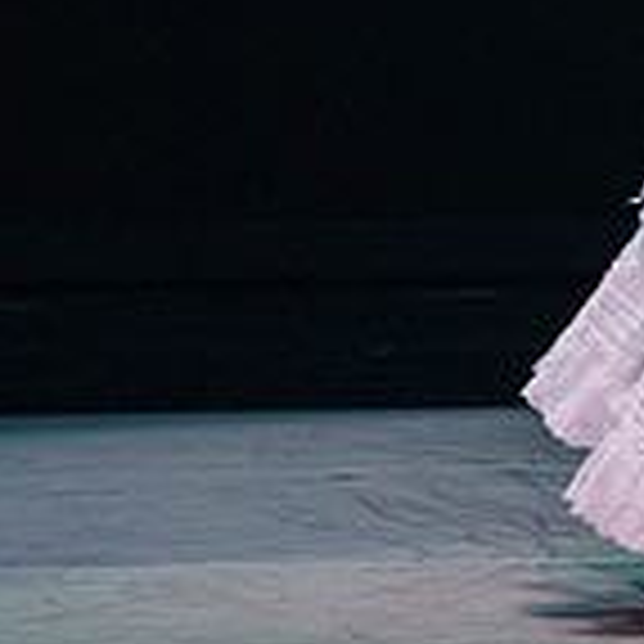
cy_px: -124
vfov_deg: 1.1
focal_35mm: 1566
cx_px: 933
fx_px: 32961
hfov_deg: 1.1
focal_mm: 400
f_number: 6.3
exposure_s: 1/400
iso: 5000
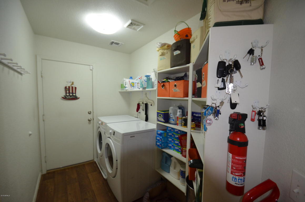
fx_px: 127
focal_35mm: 15
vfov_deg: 77.1
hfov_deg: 100.5
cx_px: 152
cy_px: 101
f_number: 3.5
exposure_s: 1/60
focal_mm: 10
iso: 900
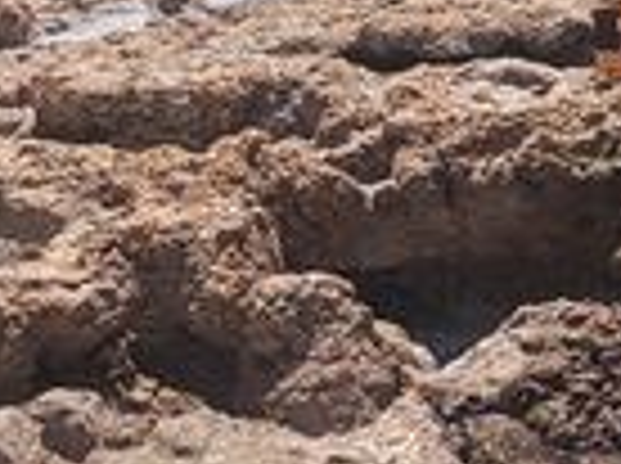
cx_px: 1125
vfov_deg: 12.5
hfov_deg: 14.8
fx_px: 2077
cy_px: -68
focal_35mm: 116
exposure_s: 1/3086
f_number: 1.89
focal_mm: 5.43
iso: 43
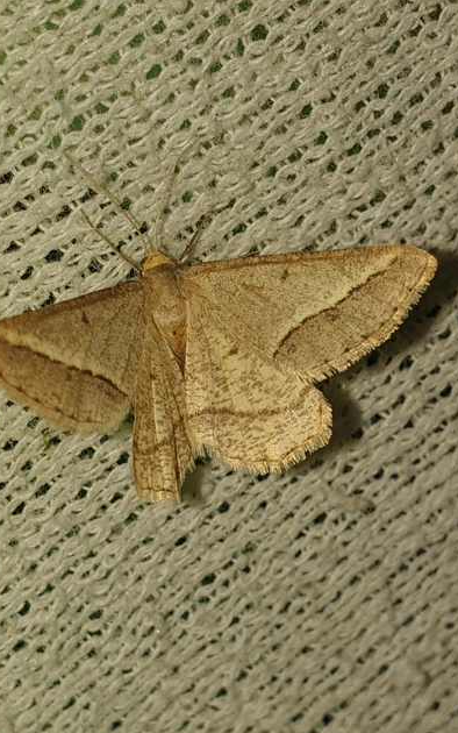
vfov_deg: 66.5
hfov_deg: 44.5
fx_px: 559
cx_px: 212
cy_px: 370
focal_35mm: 28
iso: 50
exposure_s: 1/944
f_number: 2.4
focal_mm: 4.3
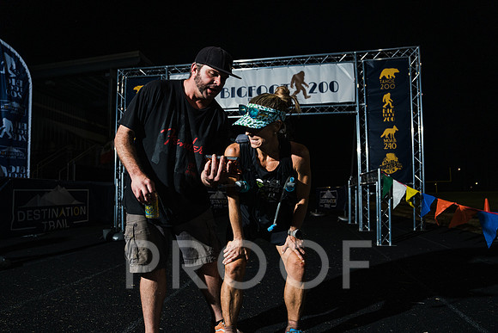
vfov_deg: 53.2
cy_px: 166
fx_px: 332
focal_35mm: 24
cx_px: 249
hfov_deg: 73.7
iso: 320
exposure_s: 1/100
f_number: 3.2
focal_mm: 24
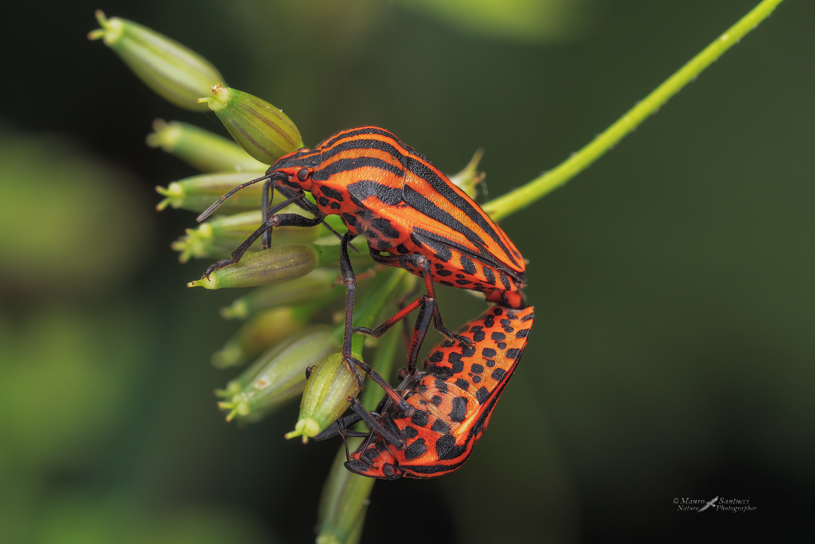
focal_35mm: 135
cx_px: 408
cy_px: 272
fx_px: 3056
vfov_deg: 10.2
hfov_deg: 15.2
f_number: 10
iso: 500
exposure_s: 1/80
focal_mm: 90
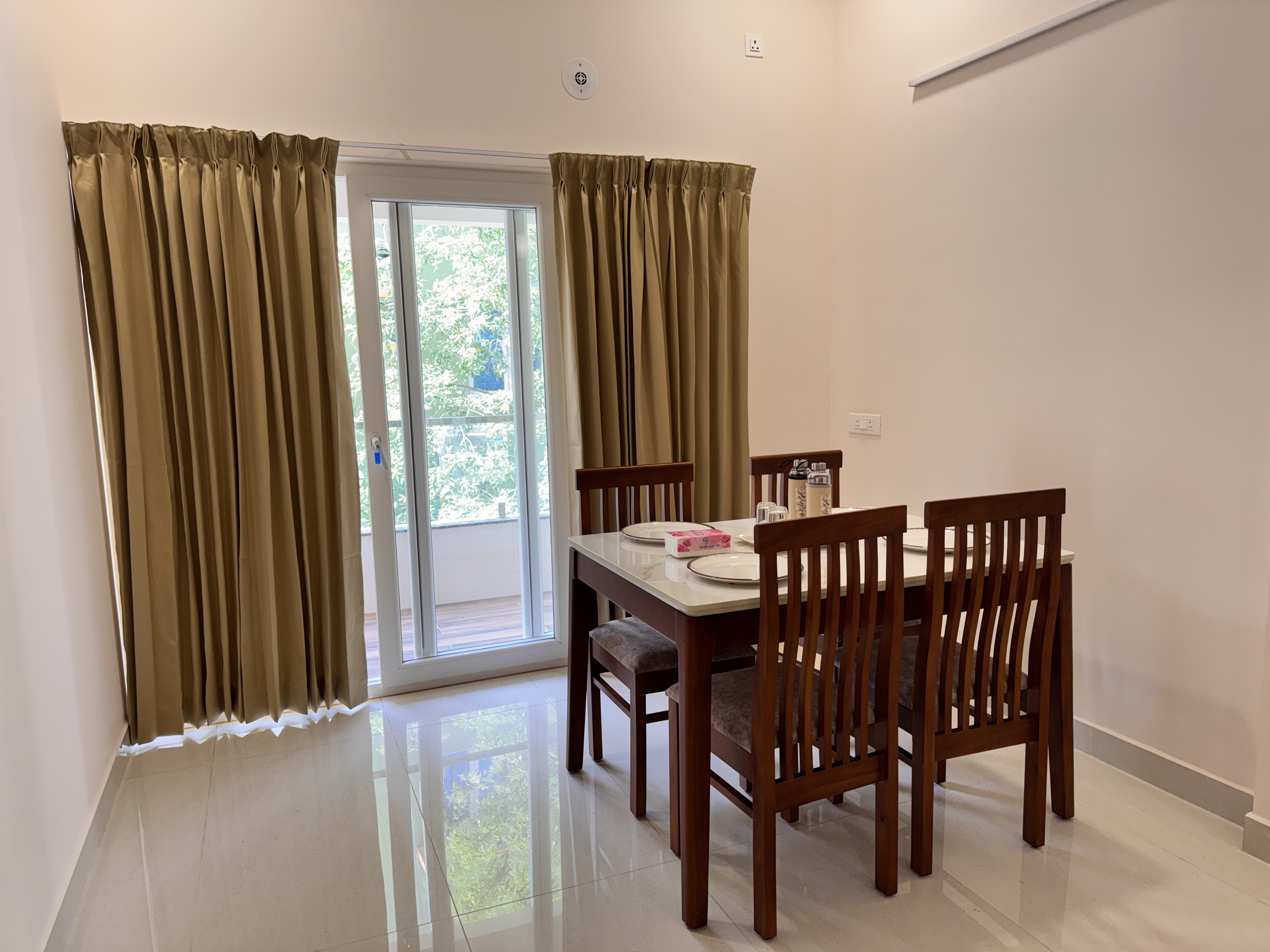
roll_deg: +0.7
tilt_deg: -7.9
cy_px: 476
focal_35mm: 24
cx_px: 635
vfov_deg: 56.8
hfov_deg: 71.6
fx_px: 881
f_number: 1.78
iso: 50
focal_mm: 6.76
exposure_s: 1/100
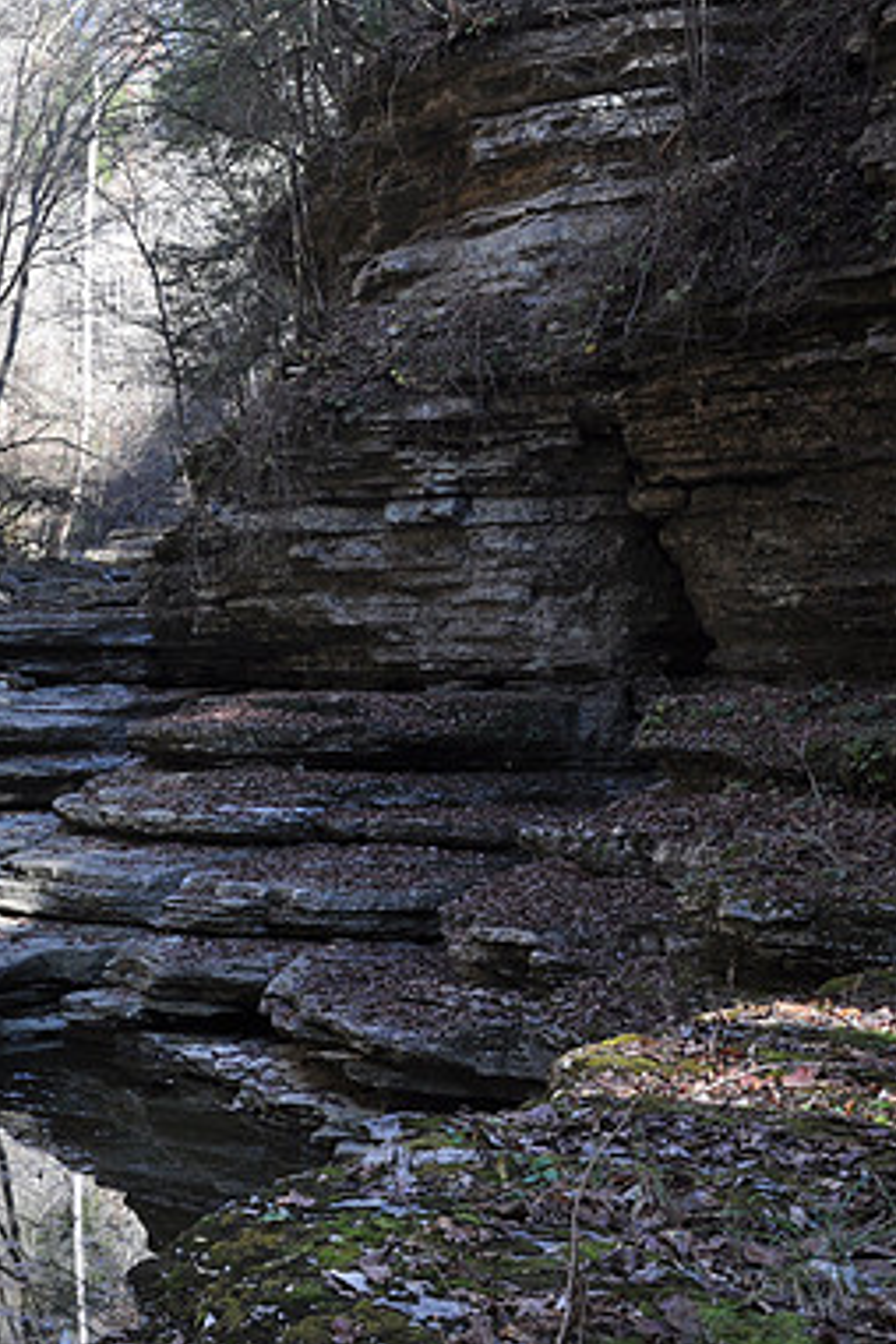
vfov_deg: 27.7
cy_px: 668
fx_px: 2725
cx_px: -120
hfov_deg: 17.9
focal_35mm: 73
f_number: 8
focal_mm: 32
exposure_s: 1/60
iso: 200
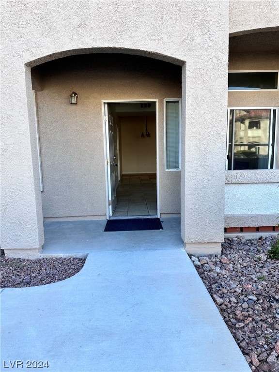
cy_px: 186
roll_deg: +1.7
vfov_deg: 71.6
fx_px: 258
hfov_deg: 56.8
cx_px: 140
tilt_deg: -7.9
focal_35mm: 24
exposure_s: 1/351
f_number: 1.78
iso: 80
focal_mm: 6.86
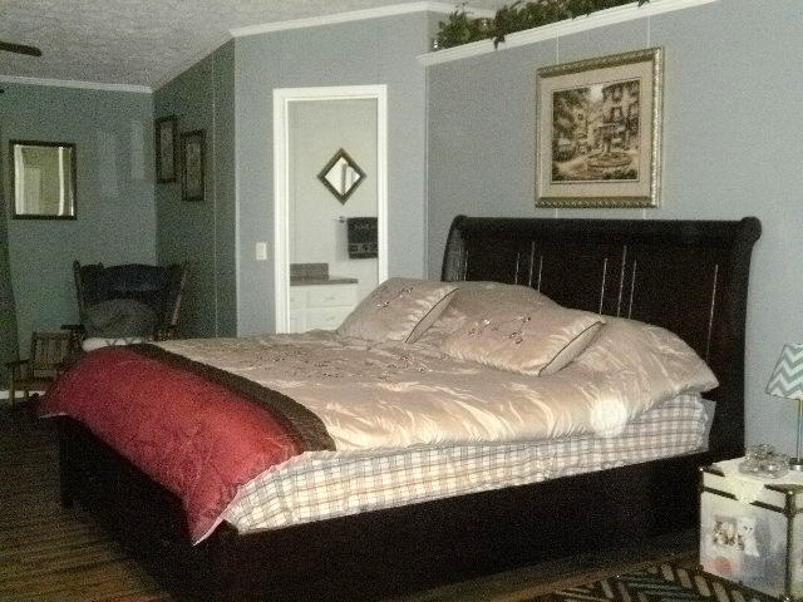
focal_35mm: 43
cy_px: 301
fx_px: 997
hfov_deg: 43.9
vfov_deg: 33.6
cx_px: 402
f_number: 3.4
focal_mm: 7.61
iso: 640
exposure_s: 1/40
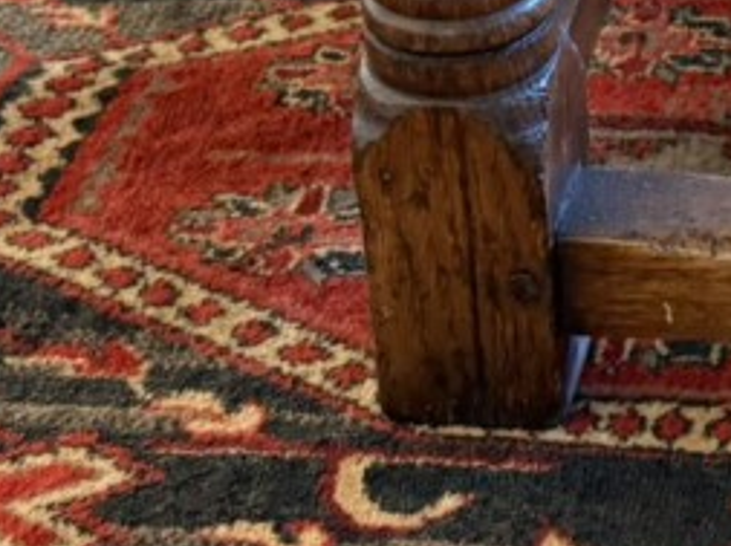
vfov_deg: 12.4
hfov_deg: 16.8
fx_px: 2404
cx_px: 789
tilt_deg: -27.3
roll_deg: +2.7
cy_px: -220
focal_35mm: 114
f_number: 1.78
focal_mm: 6.76
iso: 500
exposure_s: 1/50
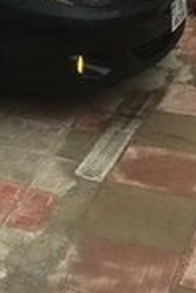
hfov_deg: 12.5
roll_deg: +2.9
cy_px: -121
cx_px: -147
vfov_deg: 18.3
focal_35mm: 101
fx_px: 823
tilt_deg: -7.8
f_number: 2.2
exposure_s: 1/732
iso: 25
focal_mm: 4.15
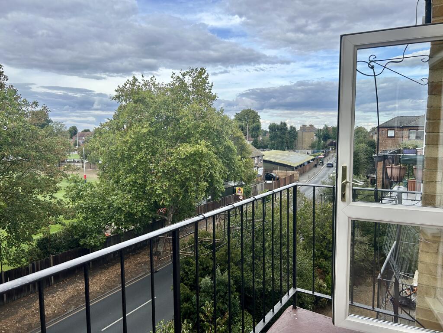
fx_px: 333
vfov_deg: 53.1
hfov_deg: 67.3
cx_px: 222
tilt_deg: -5.7
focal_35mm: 26
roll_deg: +0.3
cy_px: 166
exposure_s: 1/1449
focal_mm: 5.7
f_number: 1.5
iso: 50
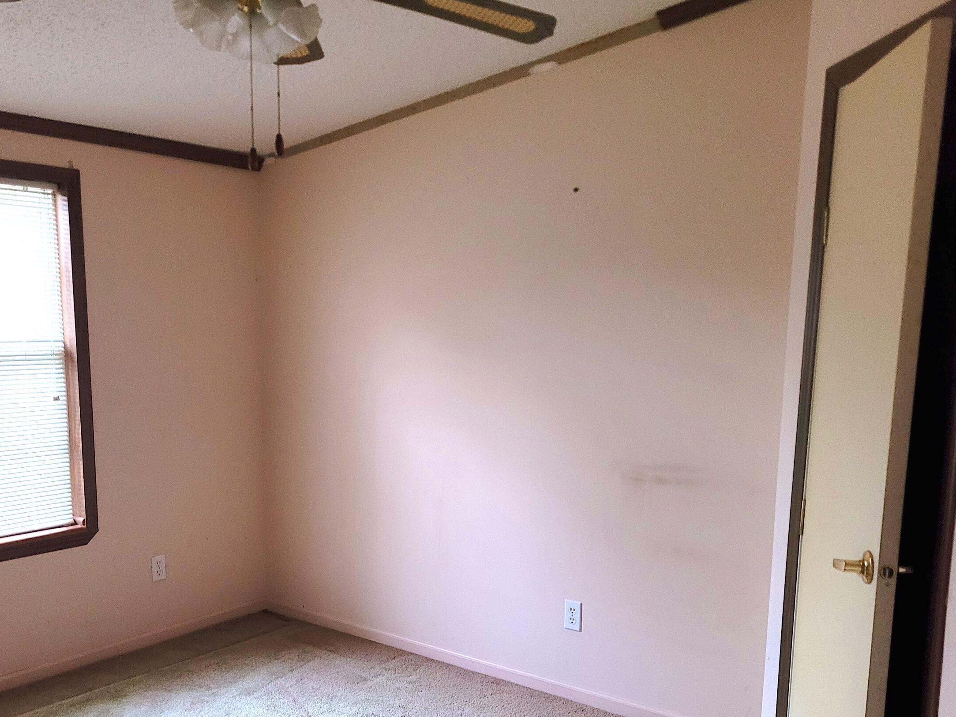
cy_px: 482
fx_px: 994
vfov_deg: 39.2
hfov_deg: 51.3
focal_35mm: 36
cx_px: 434
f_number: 1.8
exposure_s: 1/40
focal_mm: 5.4
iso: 500
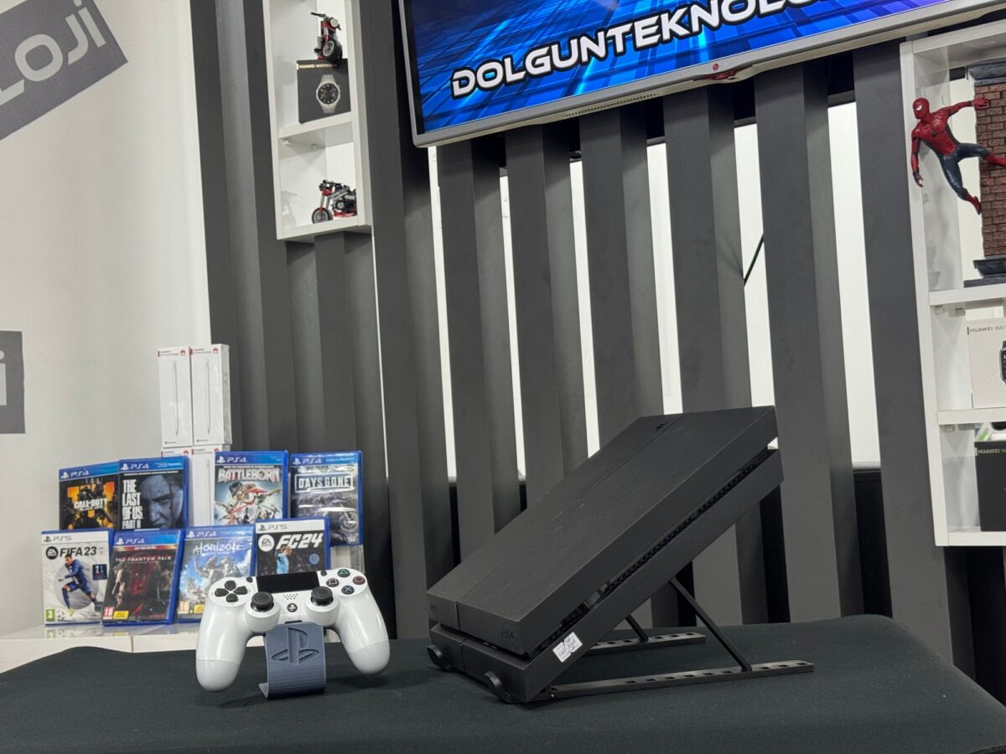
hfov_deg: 39.7
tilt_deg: +2.7
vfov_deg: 30.3
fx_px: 1395
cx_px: 503
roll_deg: +2.8
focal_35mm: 48
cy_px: 377
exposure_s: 1/60
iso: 160
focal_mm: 6.76
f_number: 1.78
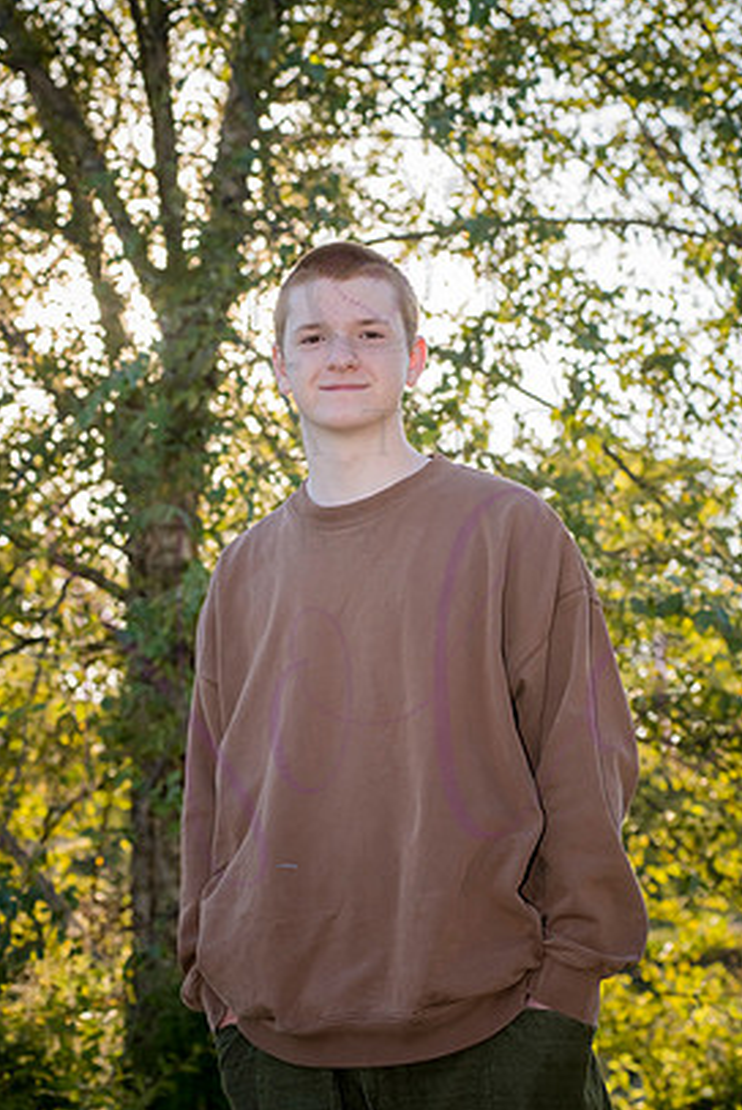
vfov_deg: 21.4
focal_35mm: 95
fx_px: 2932
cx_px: 379
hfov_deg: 14.4
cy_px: 529
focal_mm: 86
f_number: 8
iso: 400
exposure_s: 1/400
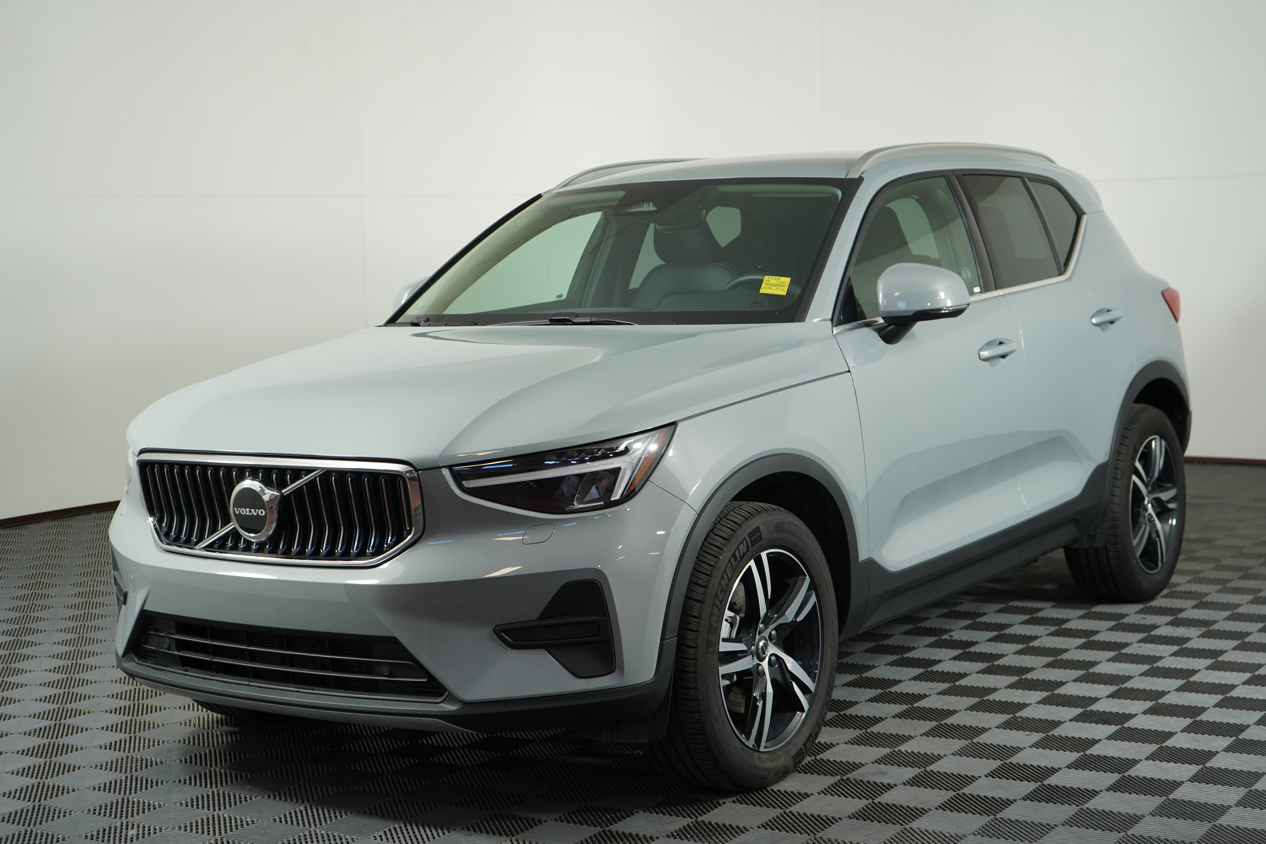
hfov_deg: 37.5
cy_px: 422
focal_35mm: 53
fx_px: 1864
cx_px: 633
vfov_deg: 25.5
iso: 500
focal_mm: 53
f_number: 5
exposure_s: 1/160
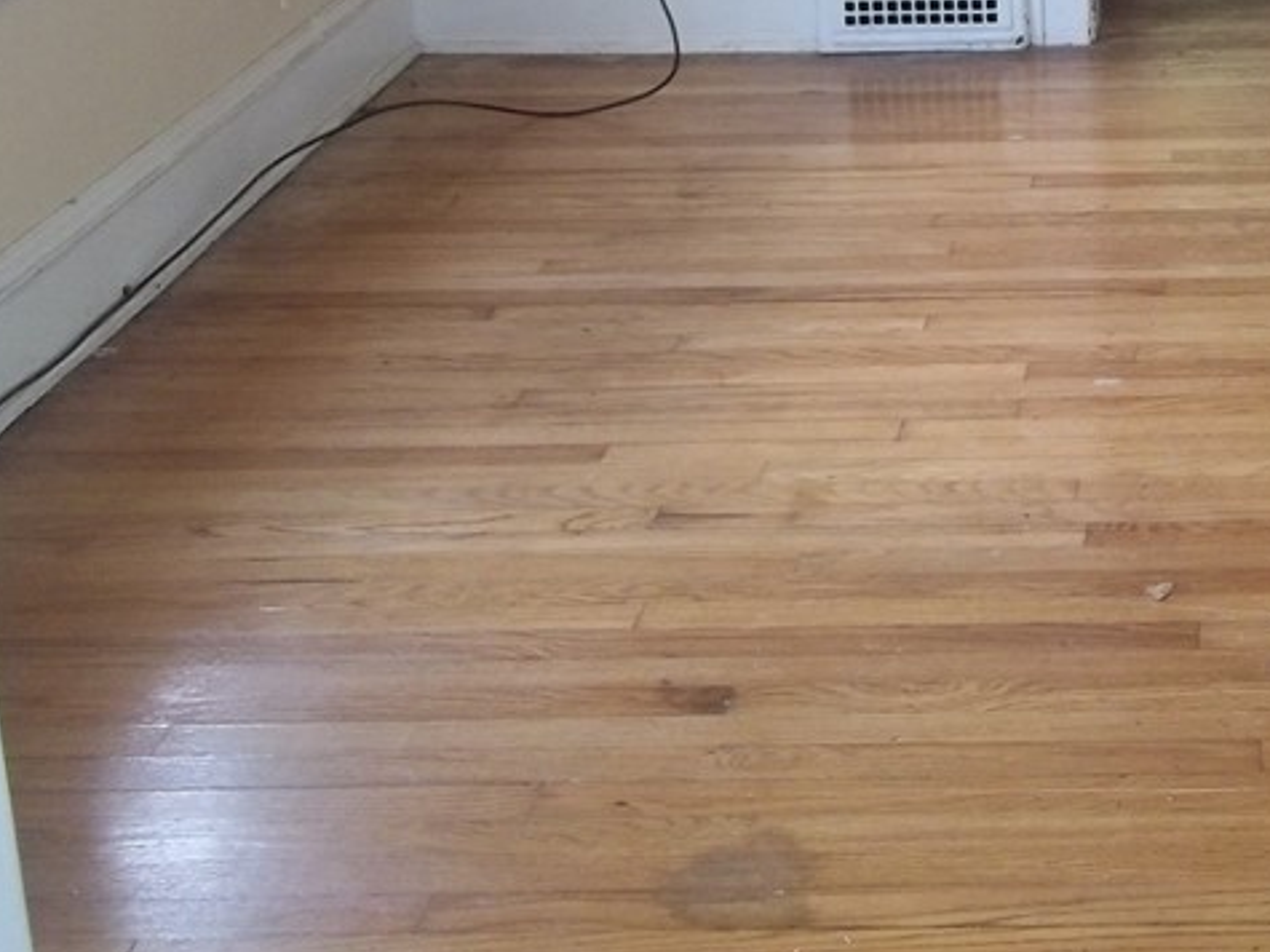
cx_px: 1265
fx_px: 2531
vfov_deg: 20.7
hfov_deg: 26.7
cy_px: 27
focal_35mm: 69
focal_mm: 5.7
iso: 160
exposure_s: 1/50
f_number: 2.9
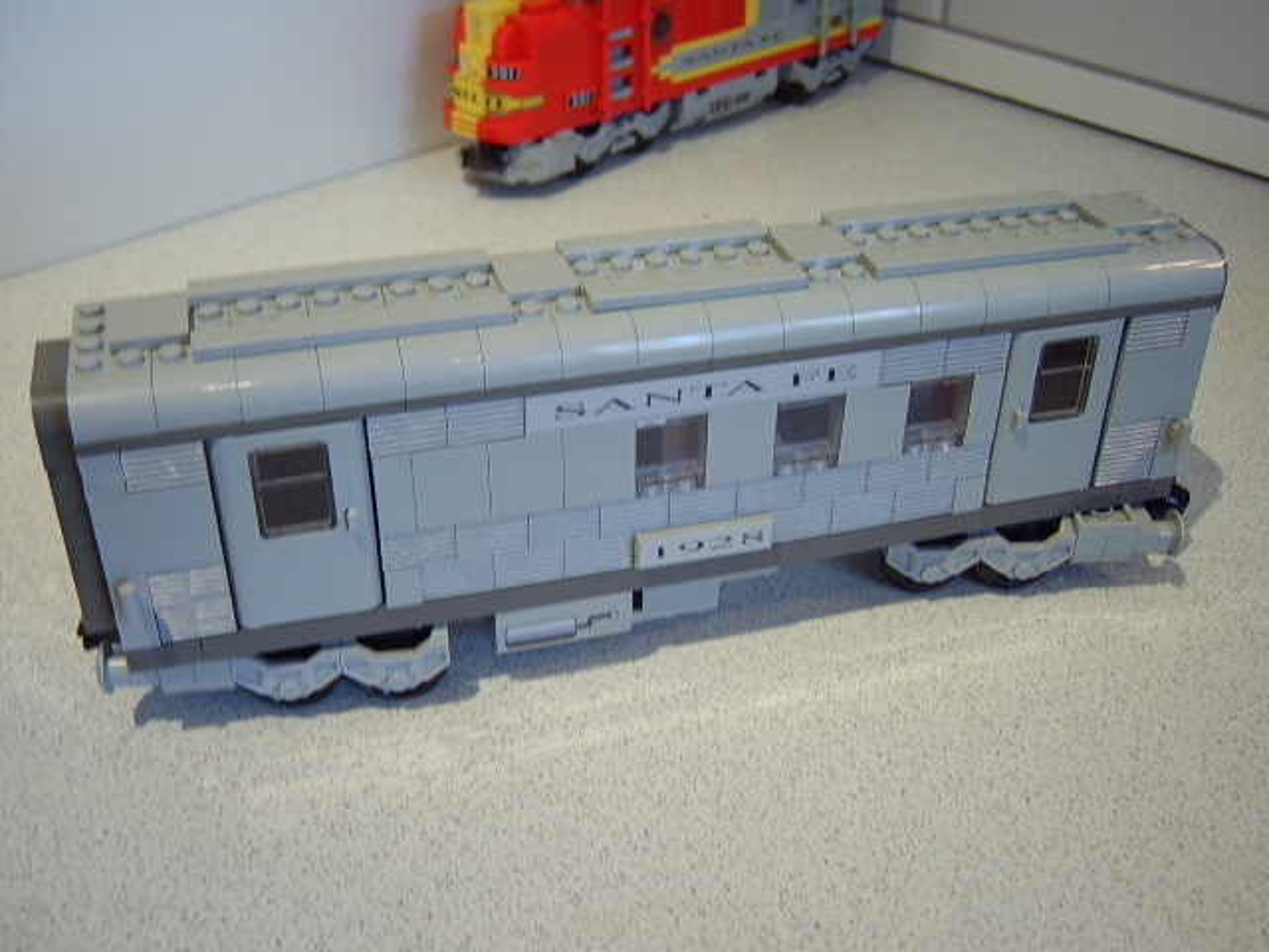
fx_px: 1136
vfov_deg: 45.4
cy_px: 476
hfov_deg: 58.4
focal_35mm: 31
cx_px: 634
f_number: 2.7
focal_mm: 8.13
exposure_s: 1/23
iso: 100
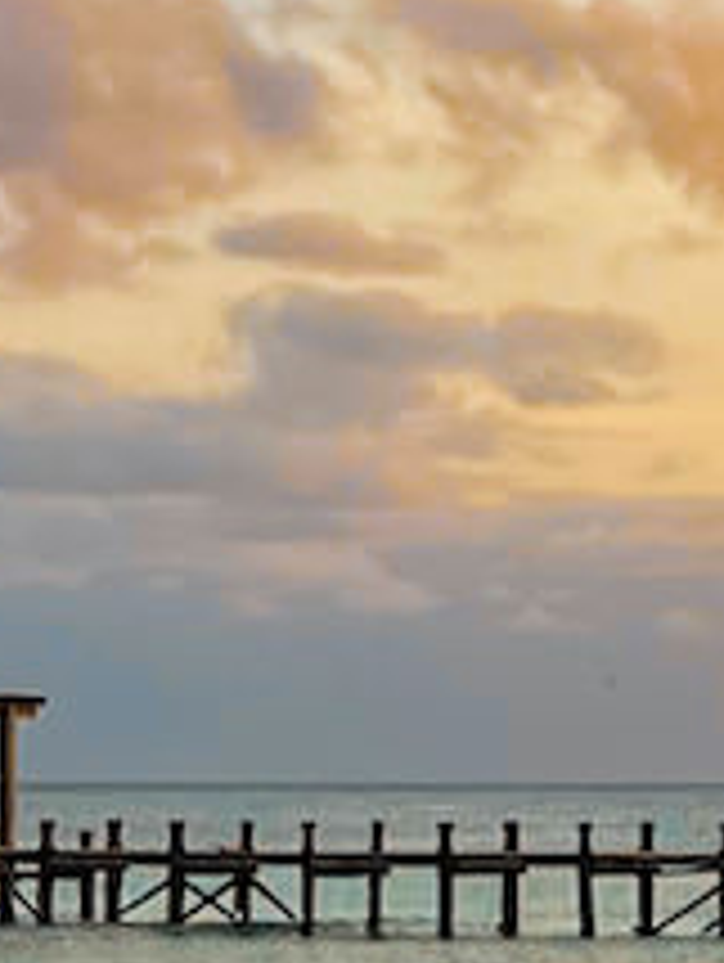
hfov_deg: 7.5
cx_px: 1264
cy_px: 554
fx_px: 5399
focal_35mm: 194
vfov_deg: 10.2
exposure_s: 1/450
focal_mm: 5.1
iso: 32
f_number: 1.6
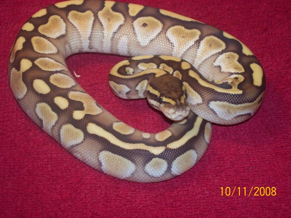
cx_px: 146
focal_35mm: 70
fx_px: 588
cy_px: 109
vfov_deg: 21.0
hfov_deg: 27.8
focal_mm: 11.6
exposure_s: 1/95.5
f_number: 3.8
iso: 80
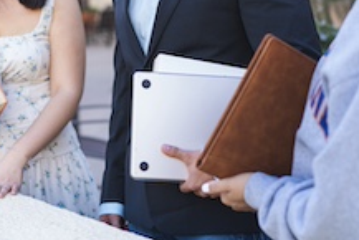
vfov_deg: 15.5
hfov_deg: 22.9
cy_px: 10
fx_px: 868
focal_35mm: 87
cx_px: 56
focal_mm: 35
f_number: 1.8
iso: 50
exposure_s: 1/250
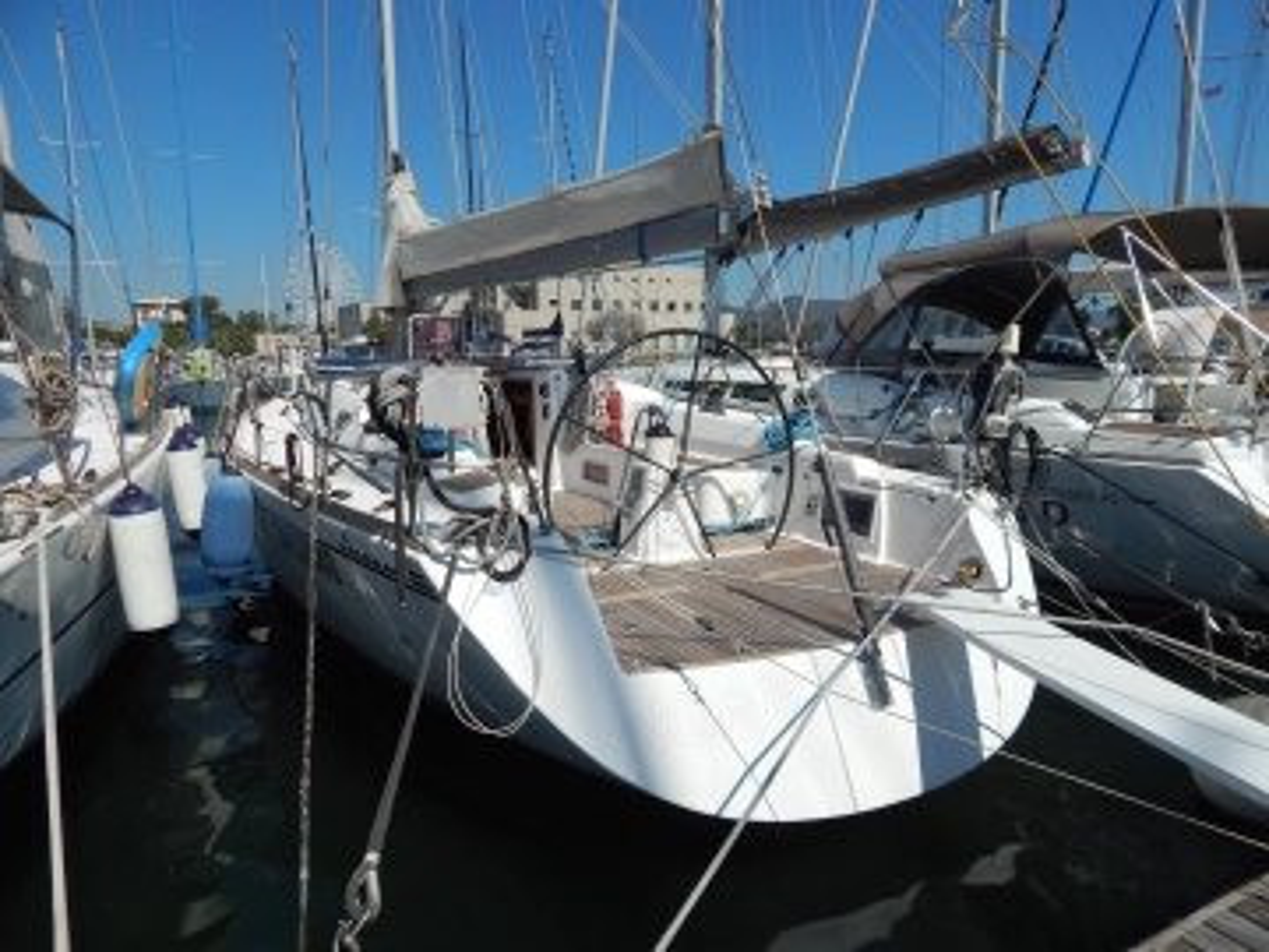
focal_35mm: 23
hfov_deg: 73.9
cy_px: 476
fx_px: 843
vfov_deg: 58.9
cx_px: 634
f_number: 6
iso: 125
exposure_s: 1/1250
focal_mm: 4
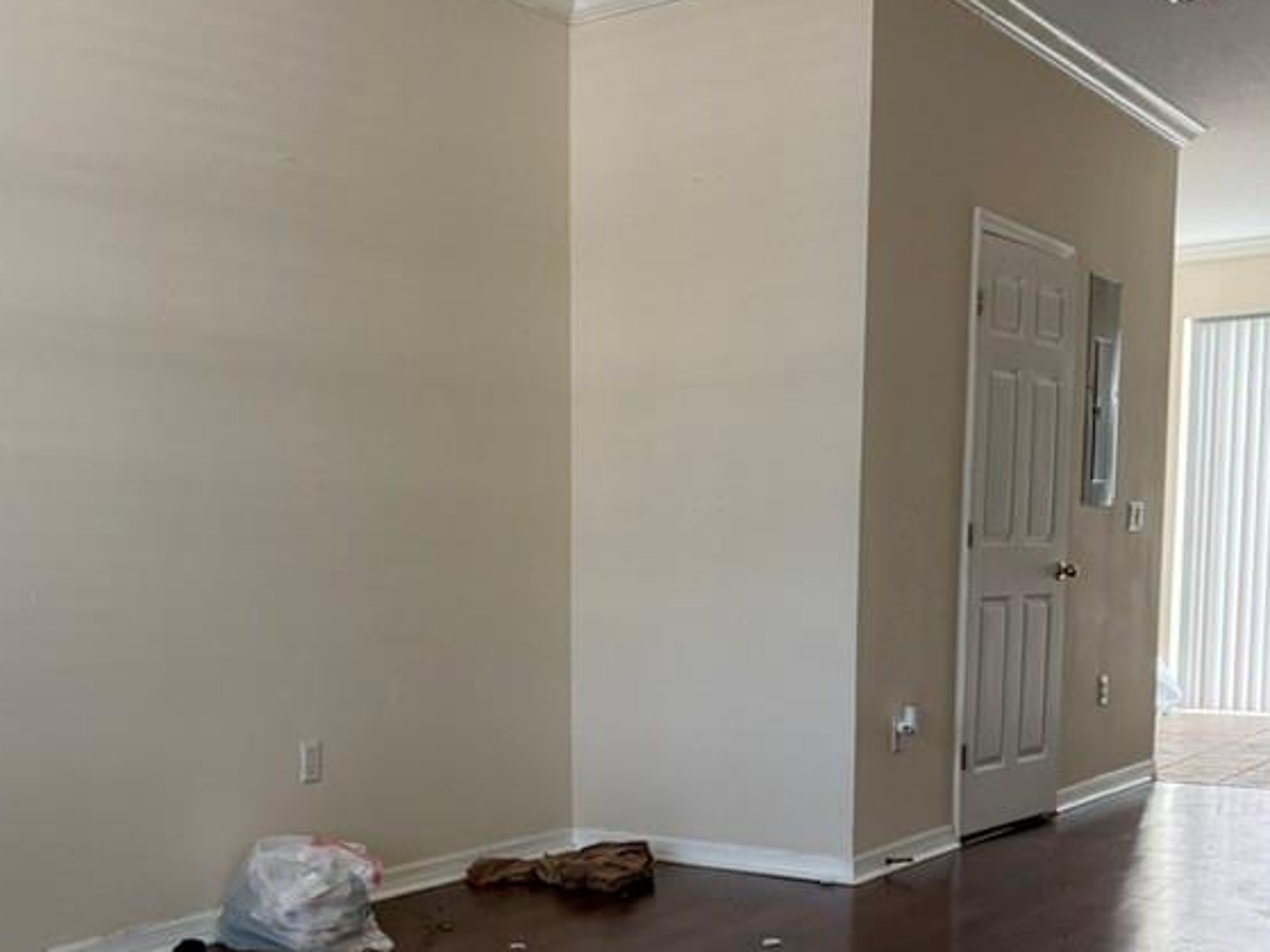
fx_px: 1614
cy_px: 752
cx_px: 493
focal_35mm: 44
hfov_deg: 42.7
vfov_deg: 32.0
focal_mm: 6.76
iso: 200
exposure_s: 1/60
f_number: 1.78
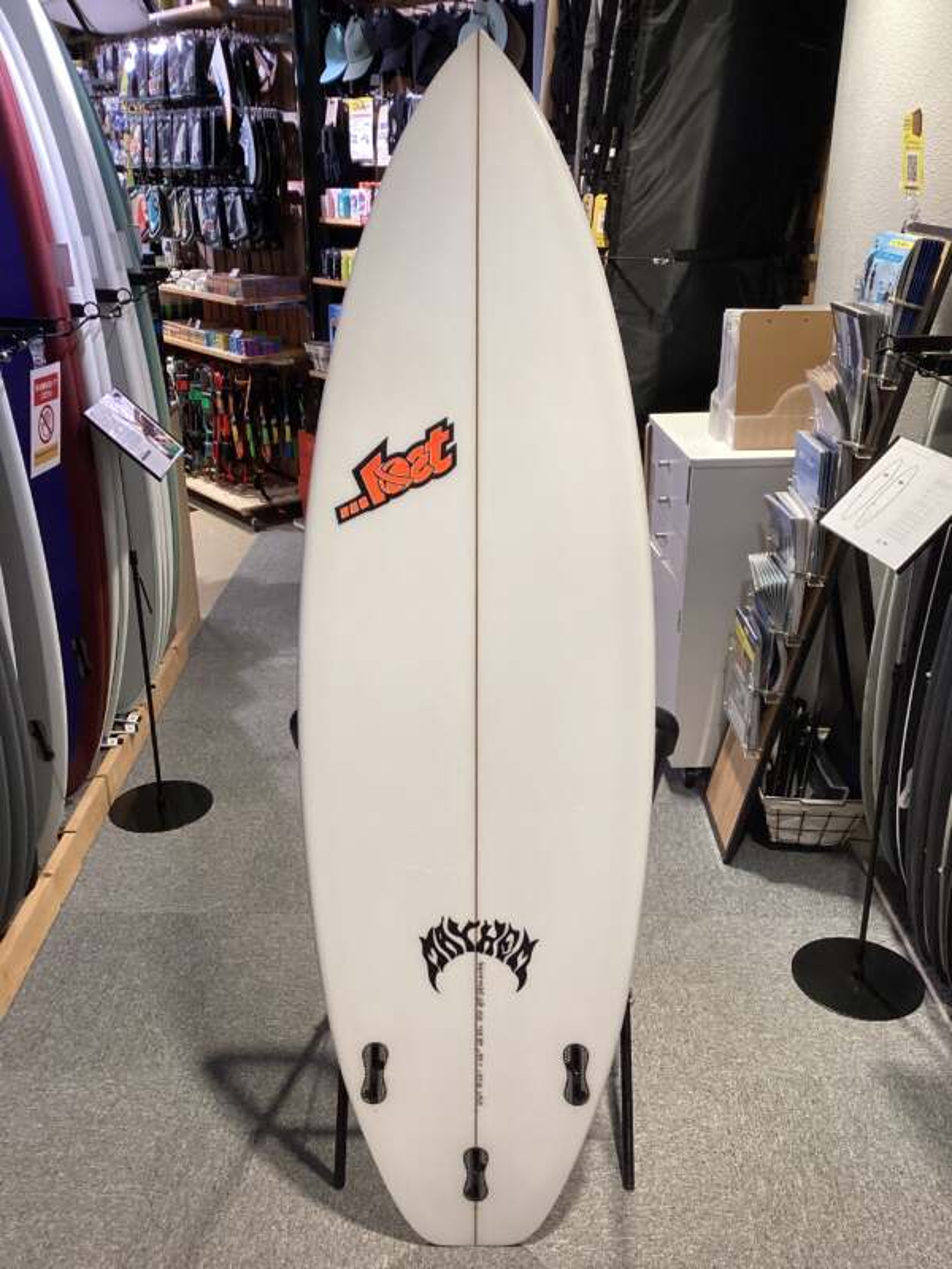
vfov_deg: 58.4
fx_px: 1137
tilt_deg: -23.6
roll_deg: +0.5
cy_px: 634
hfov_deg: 45.4
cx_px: 476
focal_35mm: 31
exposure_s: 1/100
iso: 80
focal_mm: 3.3
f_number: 2.4
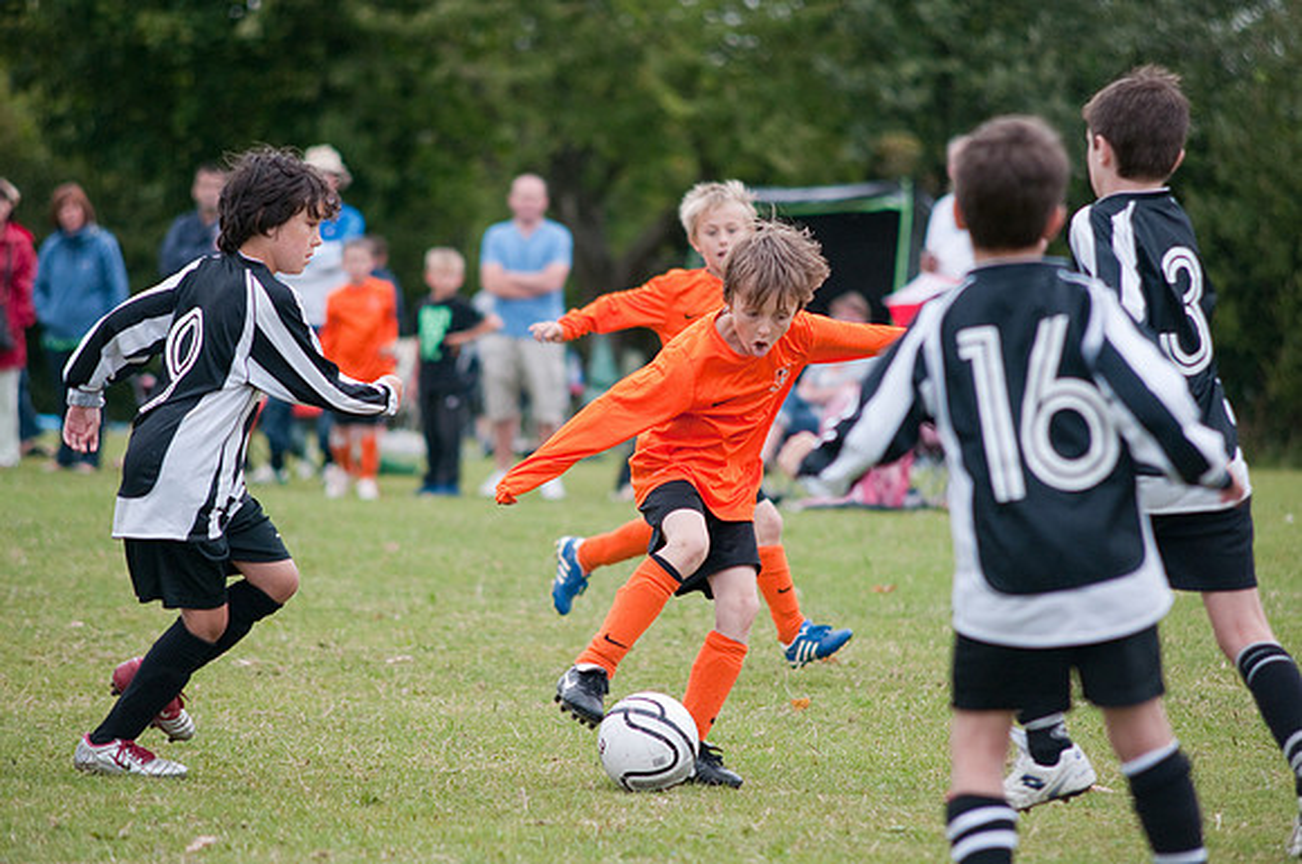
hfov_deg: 9.2
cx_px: 651
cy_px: 432
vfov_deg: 6.1
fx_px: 8126
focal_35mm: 225
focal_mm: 150
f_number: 3.2
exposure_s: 1/1250
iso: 640
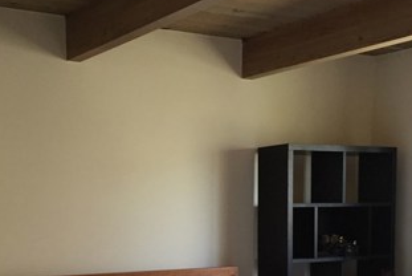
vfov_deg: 21.2
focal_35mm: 62
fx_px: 710
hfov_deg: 32.3
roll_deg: -1.8
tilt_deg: -6.3
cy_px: 277
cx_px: 176
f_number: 2.2
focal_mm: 4.15
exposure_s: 1/30
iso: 125
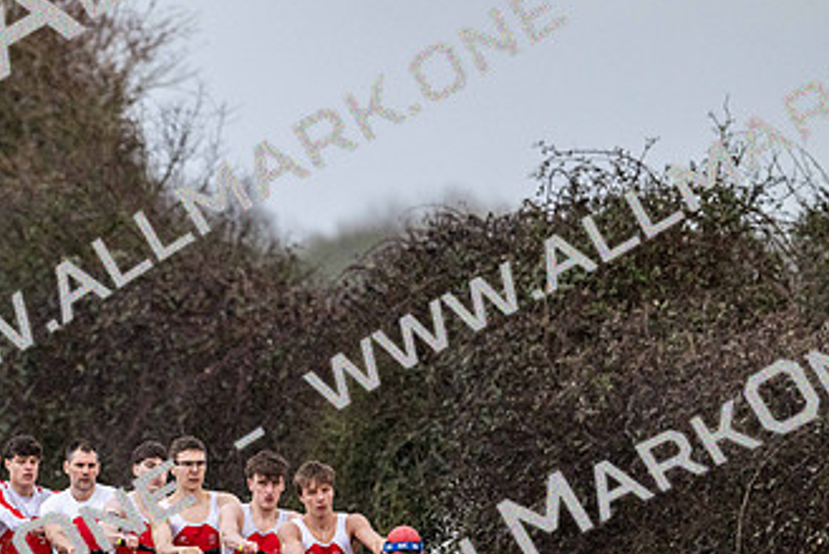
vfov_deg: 2.0
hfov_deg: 2.9
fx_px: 16249
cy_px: 452
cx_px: 121
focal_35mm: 705
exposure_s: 1/1600
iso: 1800
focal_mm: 400
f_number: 4.5
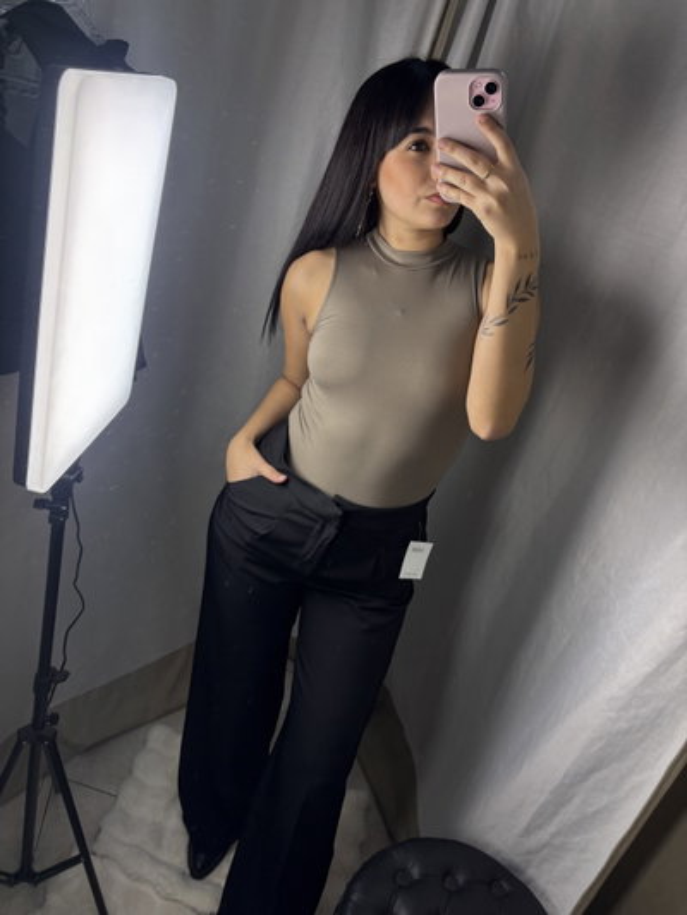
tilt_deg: -27.6
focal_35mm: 26
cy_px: 458
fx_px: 688
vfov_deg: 67.3
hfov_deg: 53.1
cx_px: 344
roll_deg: -18.5
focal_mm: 5.96
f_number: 1.6
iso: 50
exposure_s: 1/294
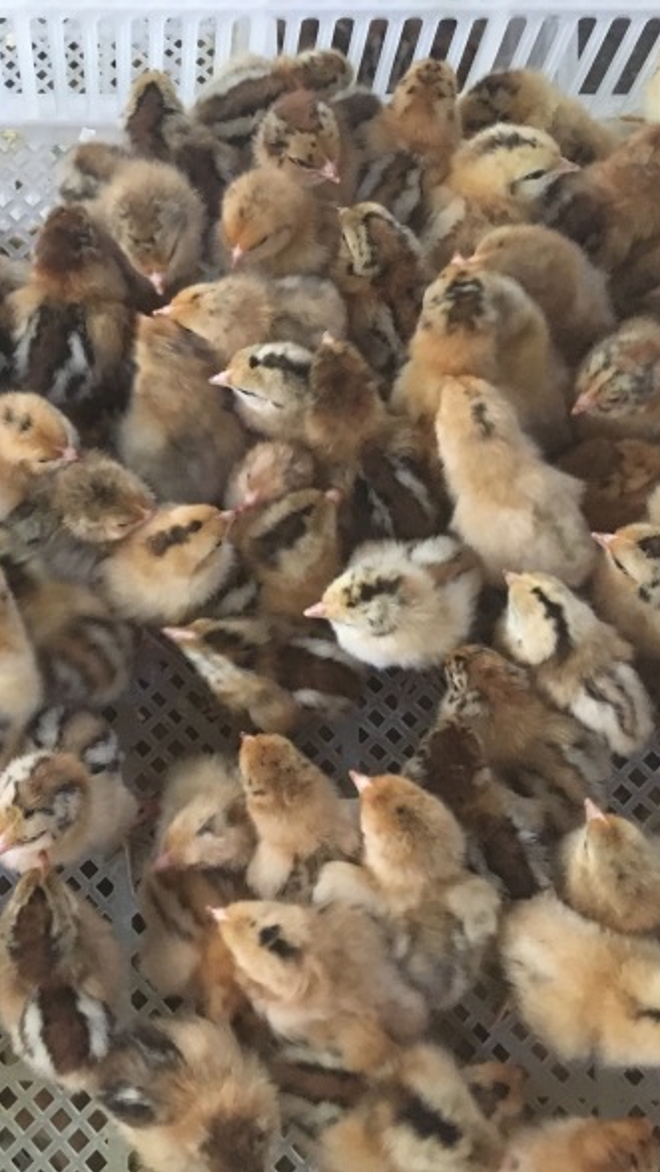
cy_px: 576
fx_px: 1337
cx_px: 112
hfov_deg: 27.1
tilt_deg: -73.4
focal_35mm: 43
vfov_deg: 47.3
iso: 250
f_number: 2.2
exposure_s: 1/17
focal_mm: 4.15
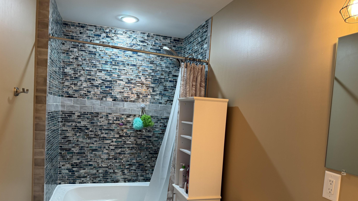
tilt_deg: -4.4
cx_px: 176
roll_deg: -4.4
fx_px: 256
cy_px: 133
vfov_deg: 42.4
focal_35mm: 27
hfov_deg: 69.9
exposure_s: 1/60
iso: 160
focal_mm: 6.76
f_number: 1.78
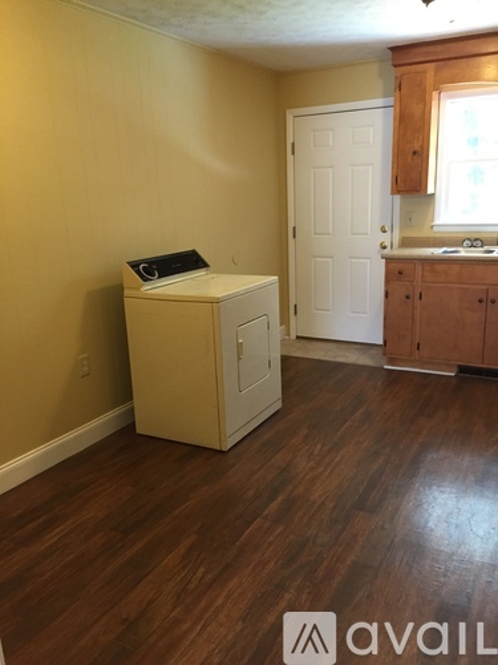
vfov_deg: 61.7
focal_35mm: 29
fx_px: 556
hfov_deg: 48.2
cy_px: 332
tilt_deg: -12.0
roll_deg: +2.3
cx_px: 249
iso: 200
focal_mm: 4.15
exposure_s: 1/30
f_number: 2.2
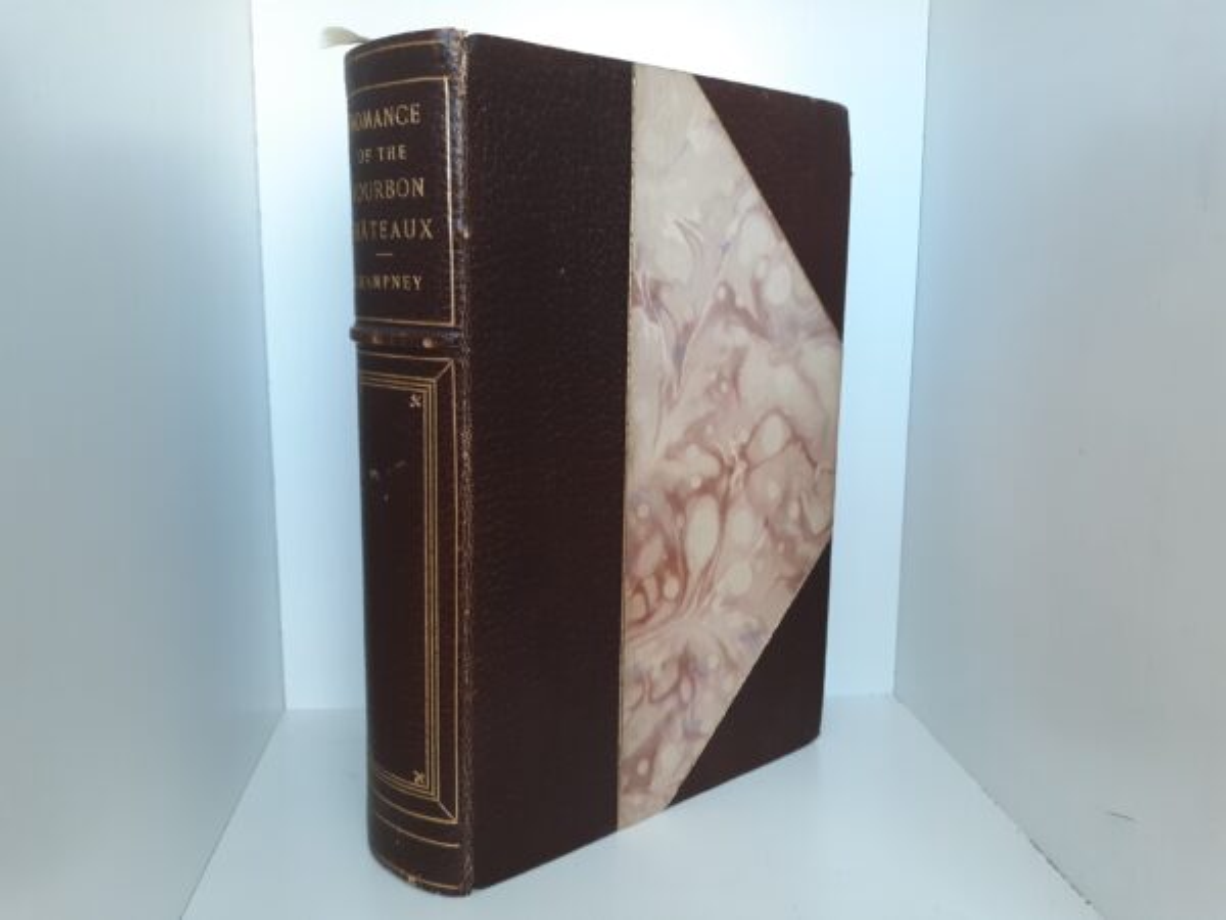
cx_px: 613
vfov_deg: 49.7
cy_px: 460
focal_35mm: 28
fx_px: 992
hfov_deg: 63.4
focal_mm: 3.7
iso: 100
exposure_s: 1/50
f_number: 1.7
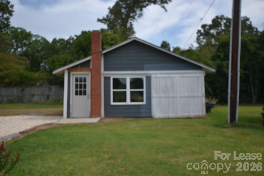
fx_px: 264
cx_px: 132
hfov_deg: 53.1
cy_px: 88
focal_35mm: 36
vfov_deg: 36.9
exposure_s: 1/500
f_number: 4.5
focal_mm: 24
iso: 100
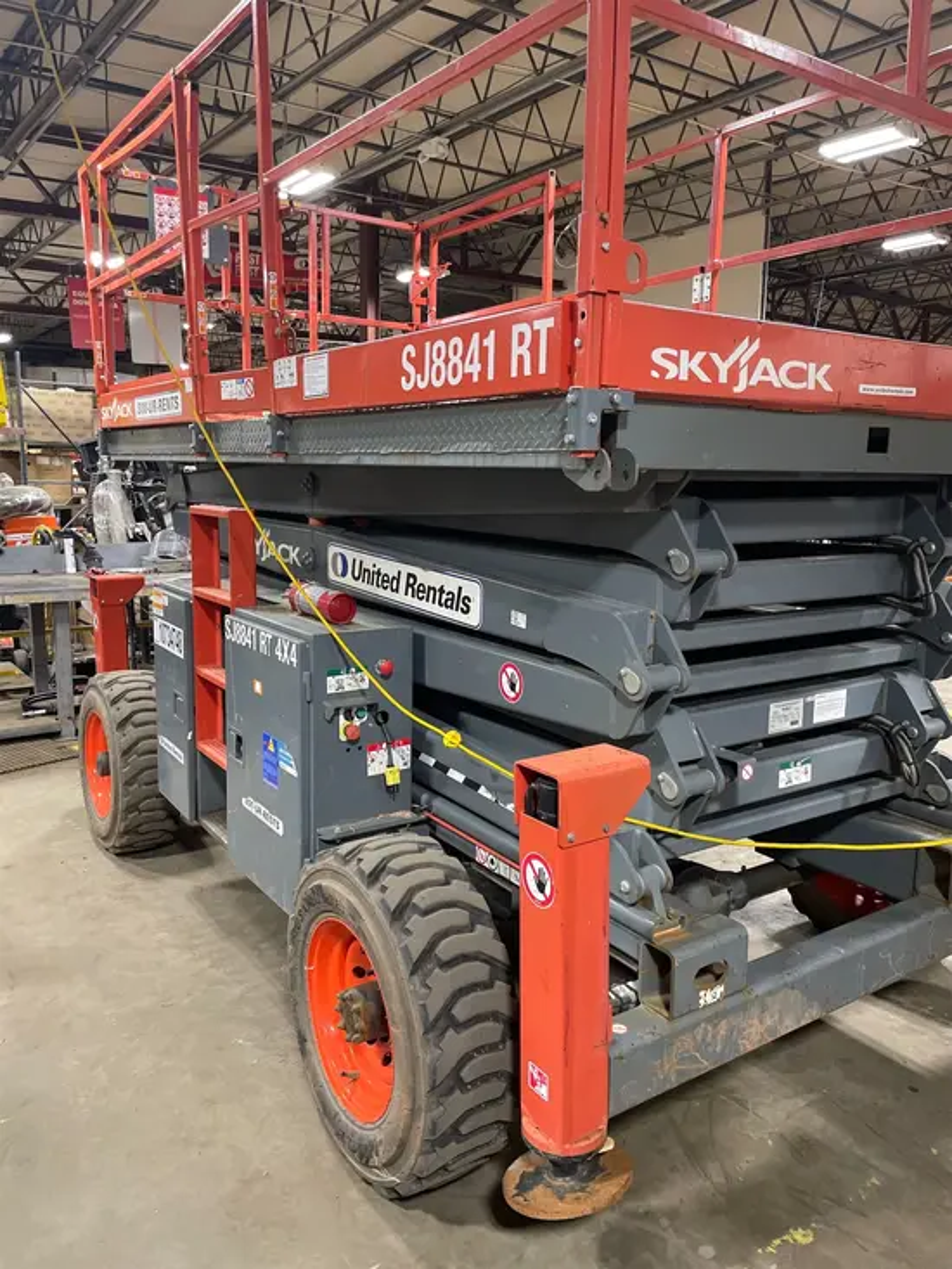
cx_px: 476
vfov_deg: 67.3
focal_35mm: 26
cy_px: 634
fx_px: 953
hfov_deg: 53.1
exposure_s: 1/60
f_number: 1.6
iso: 320
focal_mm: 4.2
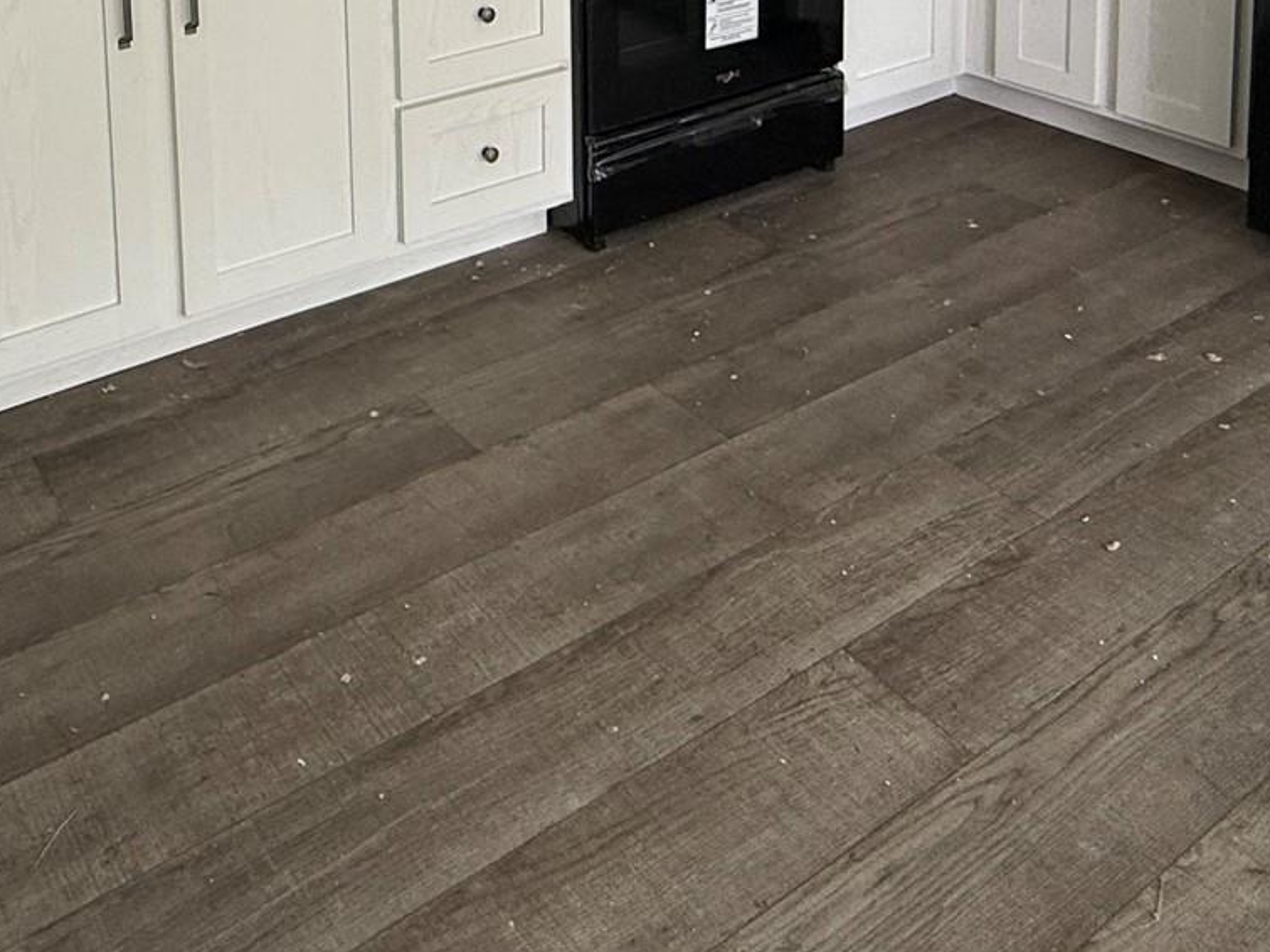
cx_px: 392
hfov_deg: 47.9
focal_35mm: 38
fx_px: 1394
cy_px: -242
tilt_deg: -6.6
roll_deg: +1.2
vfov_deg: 30.7
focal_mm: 2.22
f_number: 2.2
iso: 125
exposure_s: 1/99
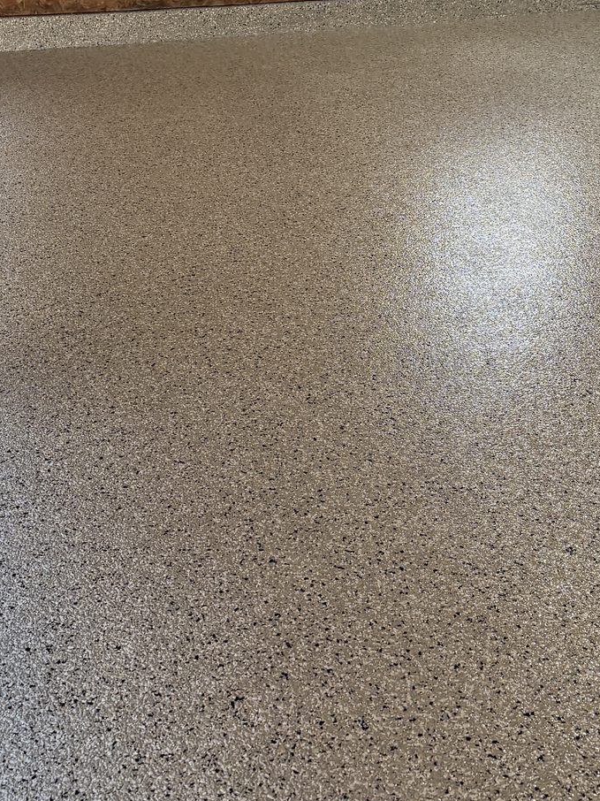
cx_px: 263
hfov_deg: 27.5
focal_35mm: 53
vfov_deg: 35.8
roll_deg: -2.1
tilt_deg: -26.5
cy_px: 261
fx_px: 1225
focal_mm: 6.76
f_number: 1.78
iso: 125
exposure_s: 1/207
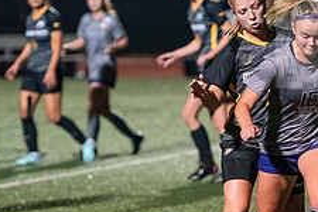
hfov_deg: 5.2
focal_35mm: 400
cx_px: 233
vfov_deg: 3.4
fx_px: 3533
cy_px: 141
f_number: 2.8
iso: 8000
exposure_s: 1/1000
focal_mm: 155
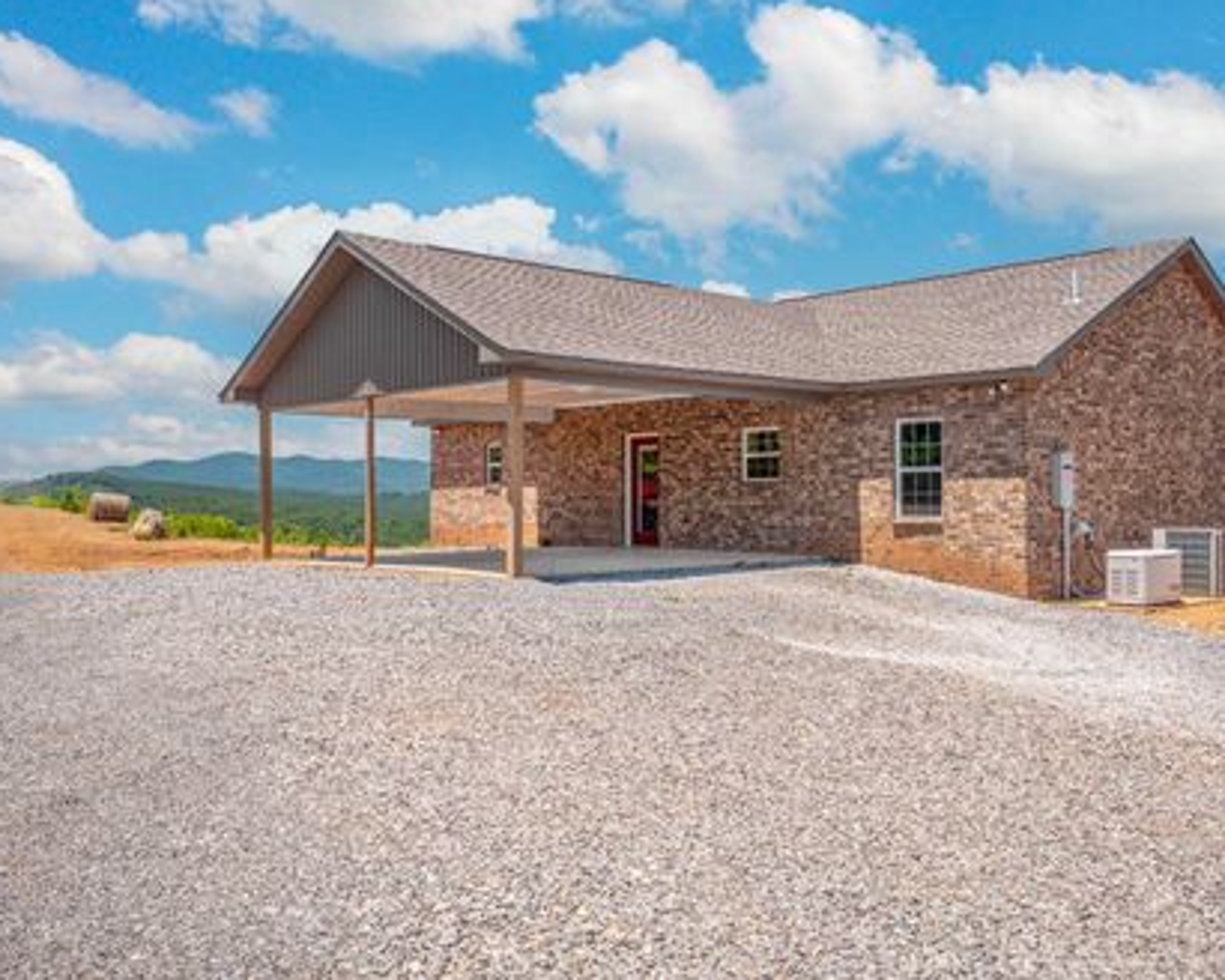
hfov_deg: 55.3
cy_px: 491
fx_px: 1160
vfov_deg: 45.8
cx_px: 732
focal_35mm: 32
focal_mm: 10.26
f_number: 3.2
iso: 100
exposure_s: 1/200
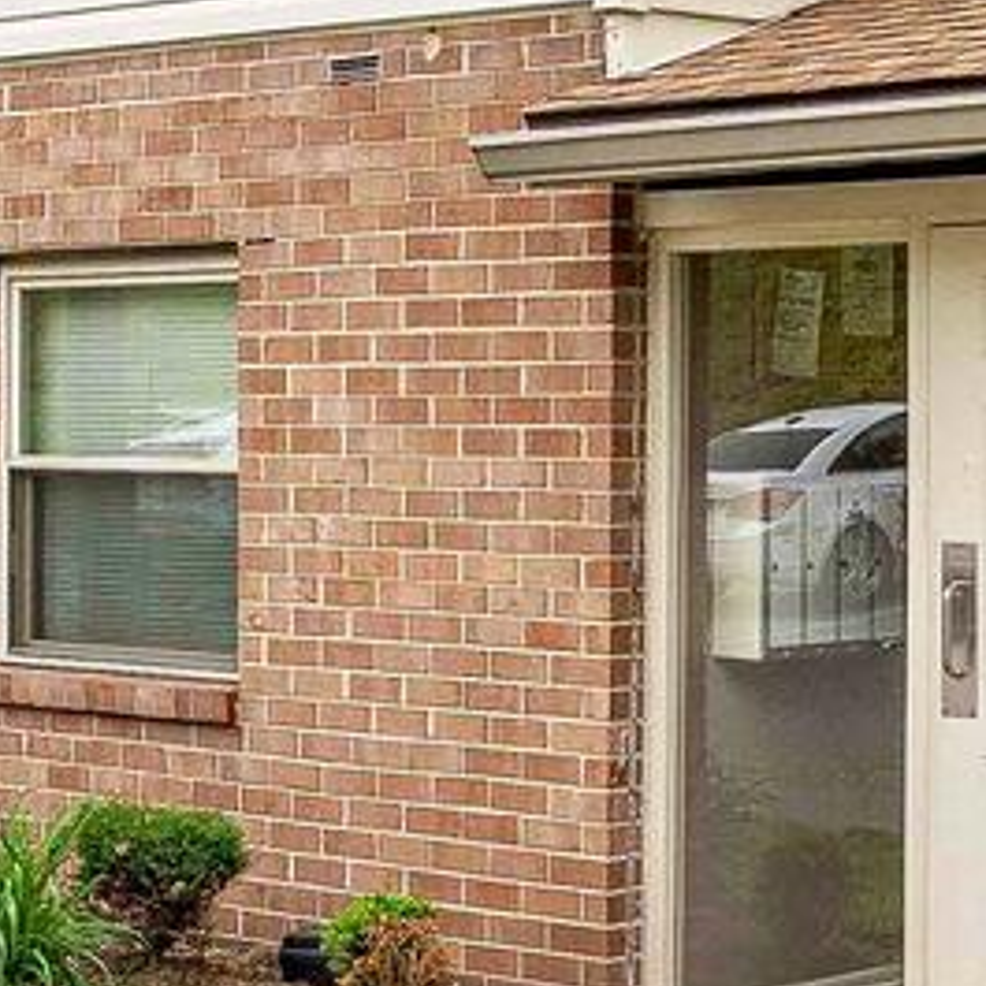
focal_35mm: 98
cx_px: 934
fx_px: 3155
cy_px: 162
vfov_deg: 17.6
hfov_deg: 17.4
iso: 320
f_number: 7.1
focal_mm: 14.9
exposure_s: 1/500
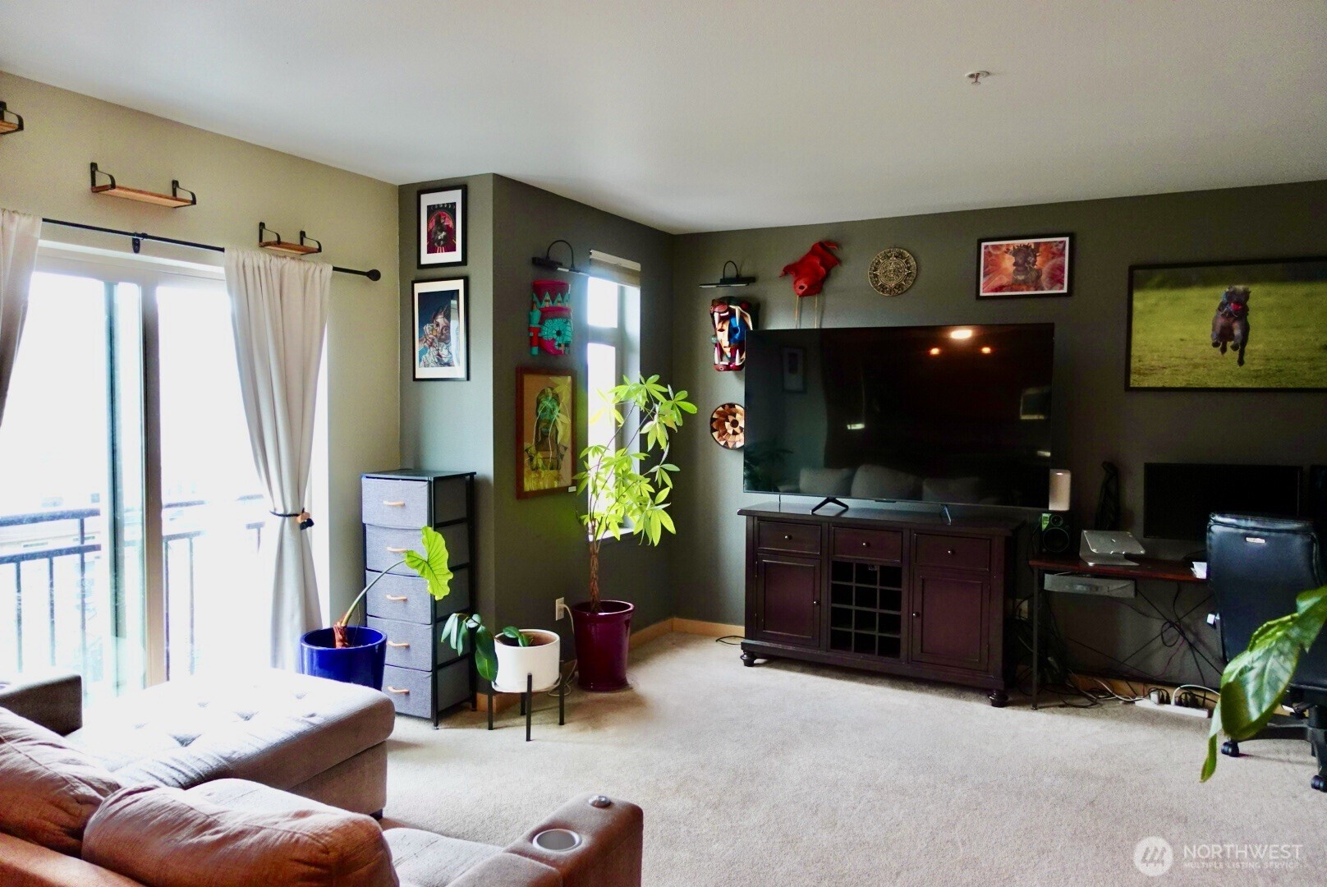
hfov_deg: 73.7
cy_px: 444
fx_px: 885
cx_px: 664
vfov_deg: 53.2
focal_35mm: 24
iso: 800
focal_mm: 9.4
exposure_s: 1/200
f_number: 1.8
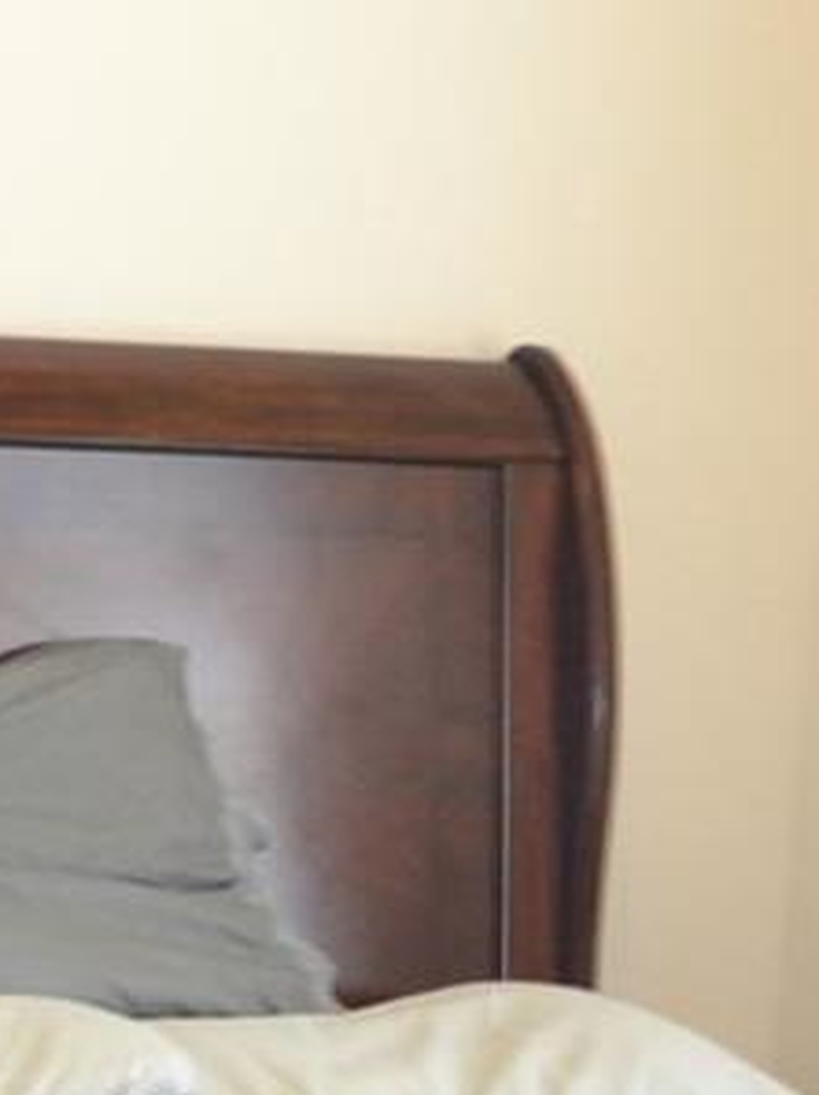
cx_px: -550
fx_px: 4426
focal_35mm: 140
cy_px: 1132
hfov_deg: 10.1
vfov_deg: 13.9
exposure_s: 1/60
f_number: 3.5
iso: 900
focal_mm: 18
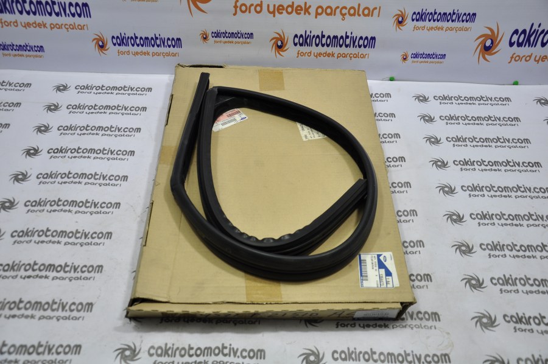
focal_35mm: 42
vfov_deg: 31.8
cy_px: 182
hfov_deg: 46.4
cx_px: 274
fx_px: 639
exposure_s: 1/40
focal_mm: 28
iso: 200
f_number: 4.5
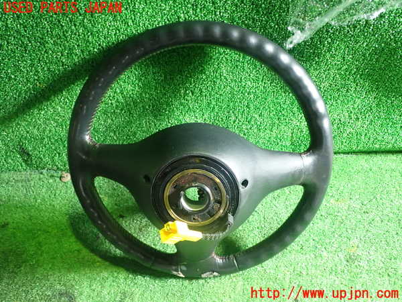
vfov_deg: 44.2
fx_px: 372
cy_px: 151
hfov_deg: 56.8
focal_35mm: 32
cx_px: 201
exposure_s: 1/30
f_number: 2.4
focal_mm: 5.79
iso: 500
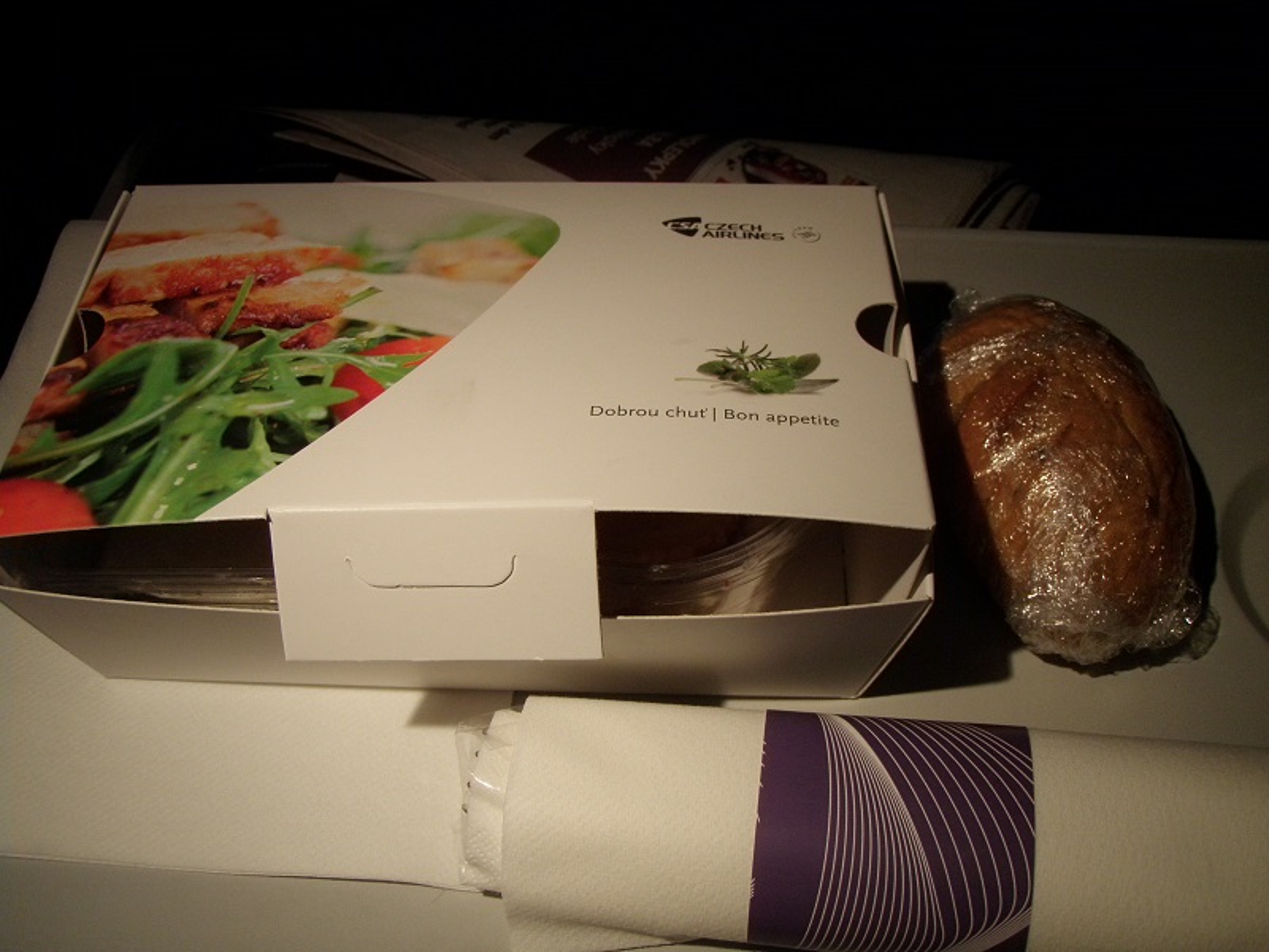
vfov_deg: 37.7
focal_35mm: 38
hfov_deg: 49.0
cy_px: 476
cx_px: 634
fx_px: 1393
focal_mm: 6.7
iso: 200
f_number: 3.5
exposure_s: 1/30
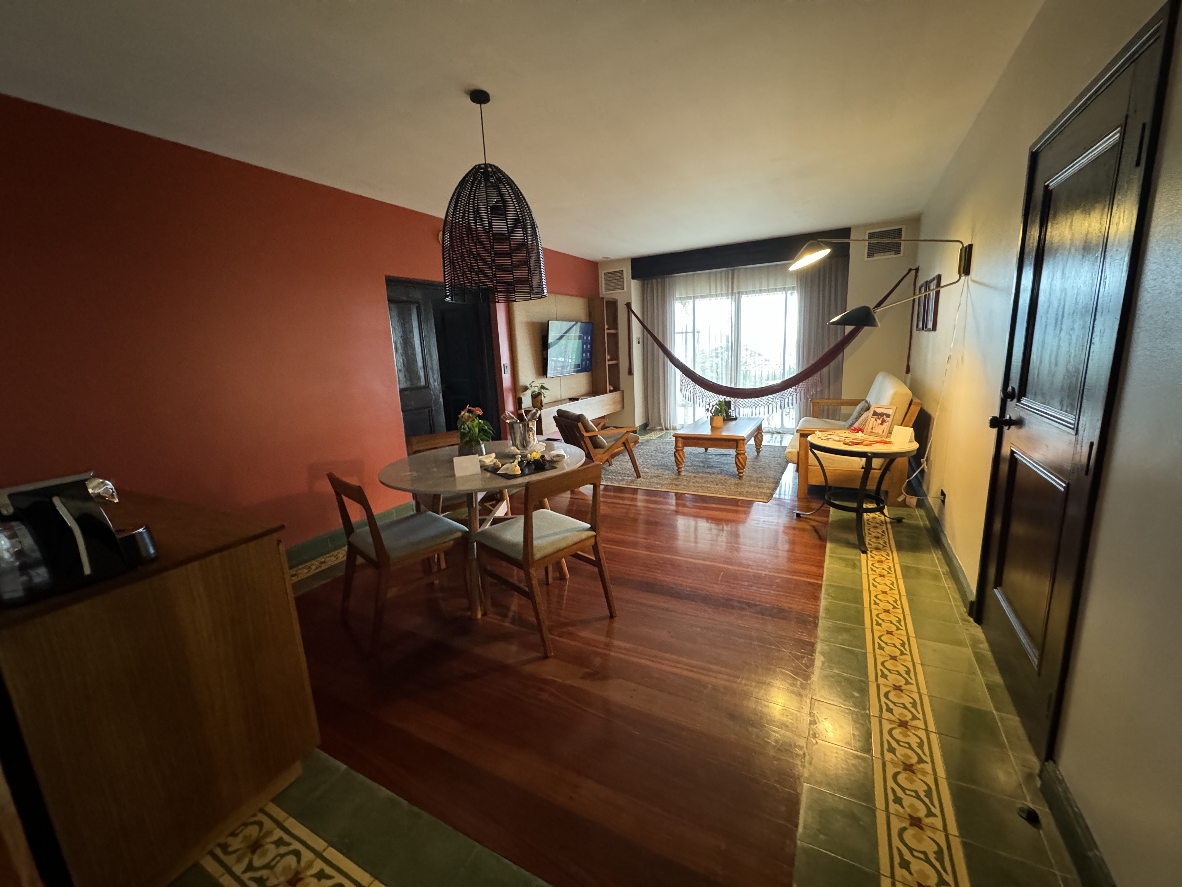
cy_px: 444
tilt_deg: -12.4
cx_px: 591
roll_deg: +2.5
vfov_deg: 85.7
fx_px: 478
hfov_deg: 102.1
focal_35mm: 14
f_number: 2.2
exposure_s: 1/60
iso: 1000
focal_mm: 2.22
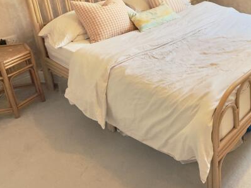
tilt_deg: -15.5
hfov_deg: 43.3
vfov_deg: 36.4
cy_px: 8
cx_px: 257
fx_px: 261
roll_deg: -0.2
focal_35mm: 36
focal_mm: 2.22
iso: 125
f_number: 2.2
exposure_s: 1/100
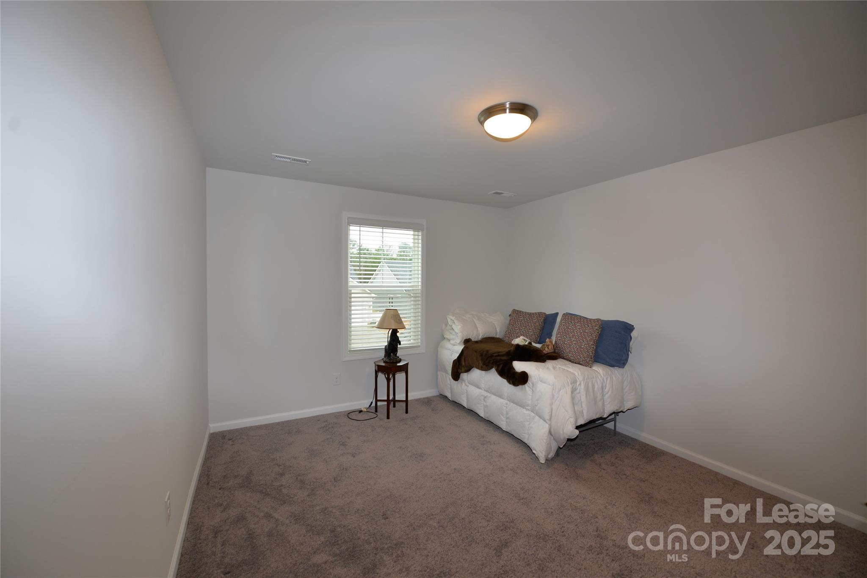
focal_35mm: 14
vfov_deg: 81.2
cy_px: 289
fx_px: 337
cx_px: 434
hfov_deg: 104.3
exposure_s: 1/60
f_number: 4
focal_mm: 14
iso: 280
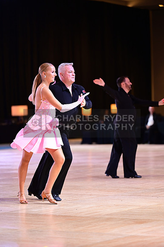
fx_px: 889
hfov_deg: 10.5
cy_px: 124
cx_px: 82
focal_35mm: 130
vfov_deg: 15.8
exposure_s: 1/400
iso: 2000
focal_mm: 130
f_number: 2.8
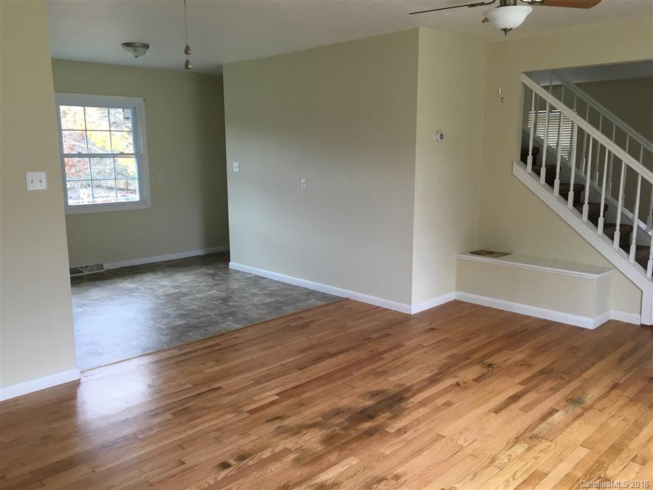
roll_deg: +0.5
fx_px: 547
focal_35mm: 29
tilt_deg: -10.5
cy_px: 245
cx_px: 326
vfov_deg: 48.2
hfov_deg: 61.7
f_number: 2.2
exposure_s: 1/30
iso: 40
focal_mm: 4.15
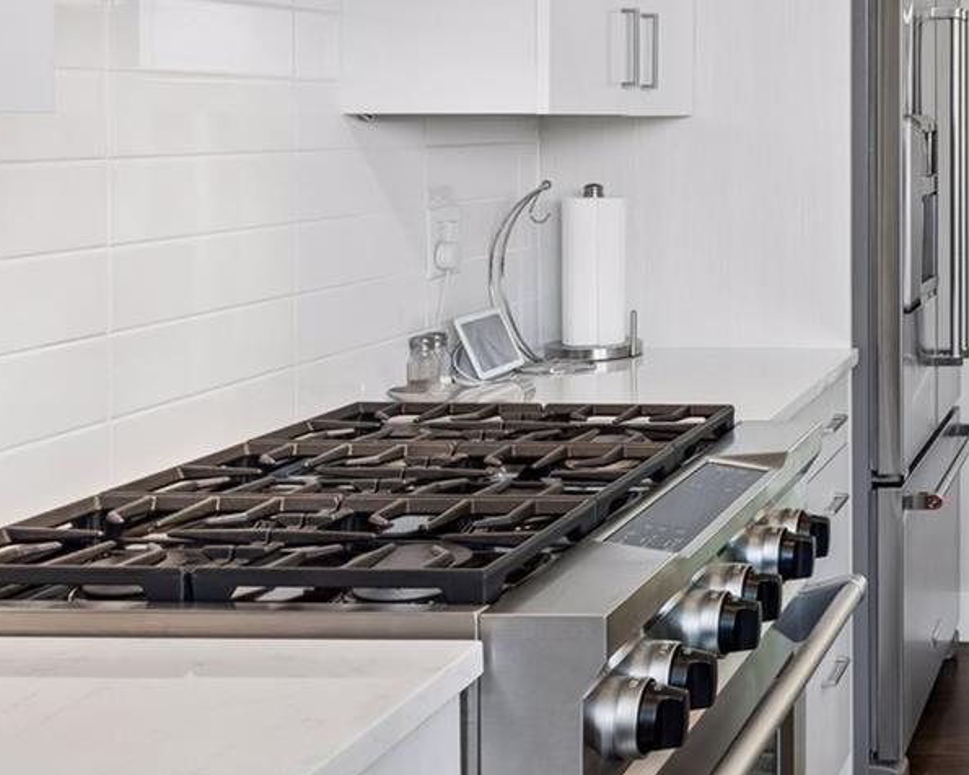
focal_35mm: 58
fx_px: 1663
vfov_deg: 25.8
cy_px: 164
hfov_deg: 28.5
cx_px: 1148
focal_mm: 23
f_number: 9
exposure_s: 1/25
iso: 400
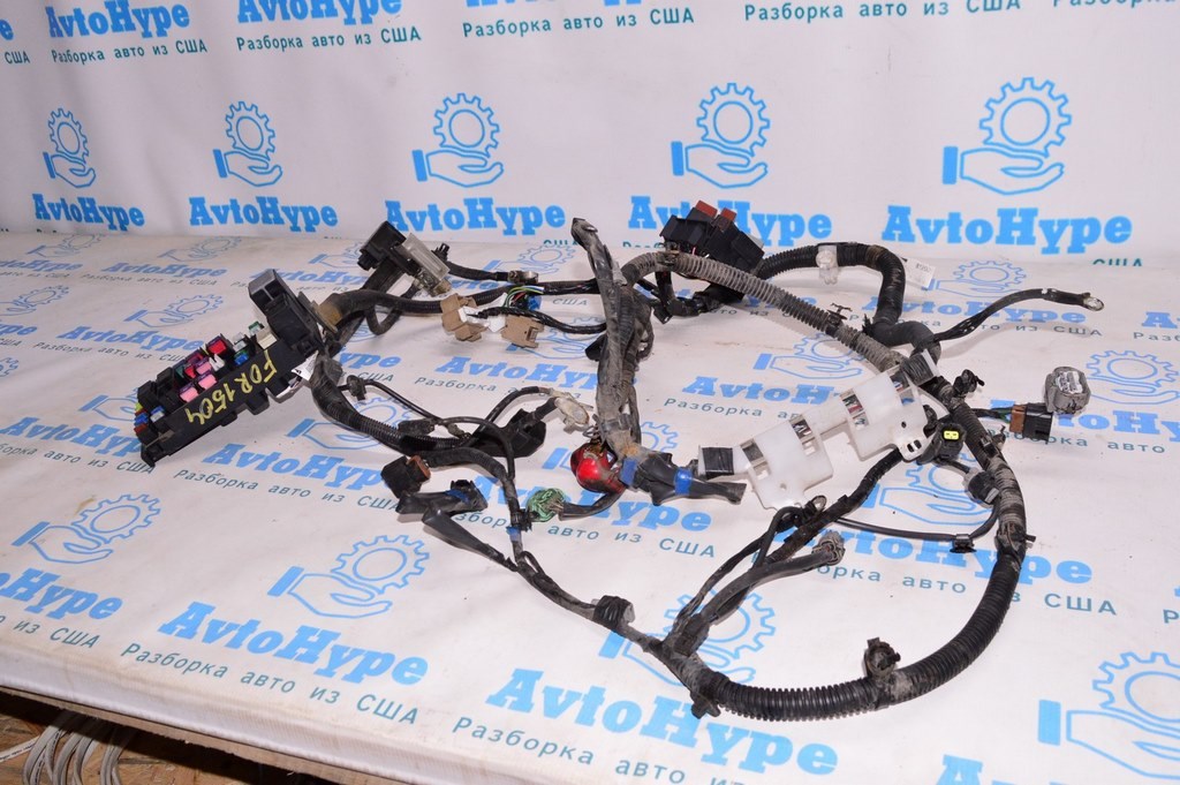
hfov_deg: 57.3
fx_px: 1081
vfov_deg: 39.9
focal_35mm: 33
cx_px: 590
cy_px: 392
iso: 1600
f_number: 8
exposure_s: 1/160
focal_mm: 22
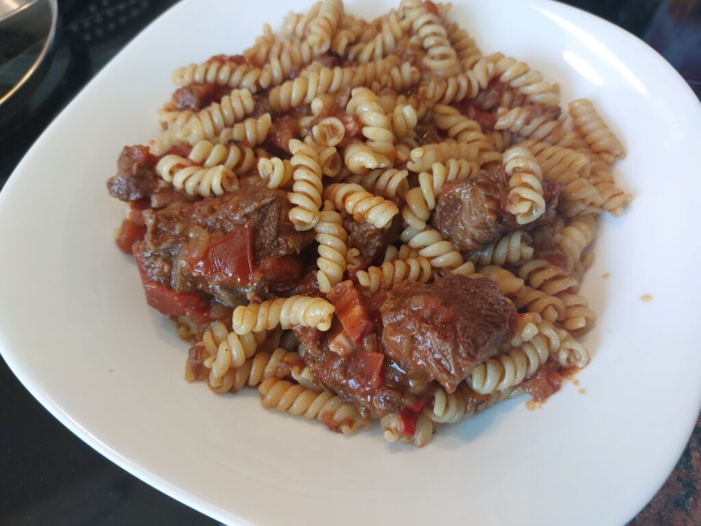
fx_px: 506
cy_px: 263
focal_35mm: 25
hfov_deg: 69.4
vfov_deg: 54.9
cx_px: 350
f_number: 1.8
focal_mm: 5.23
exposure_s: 1/50
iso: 80
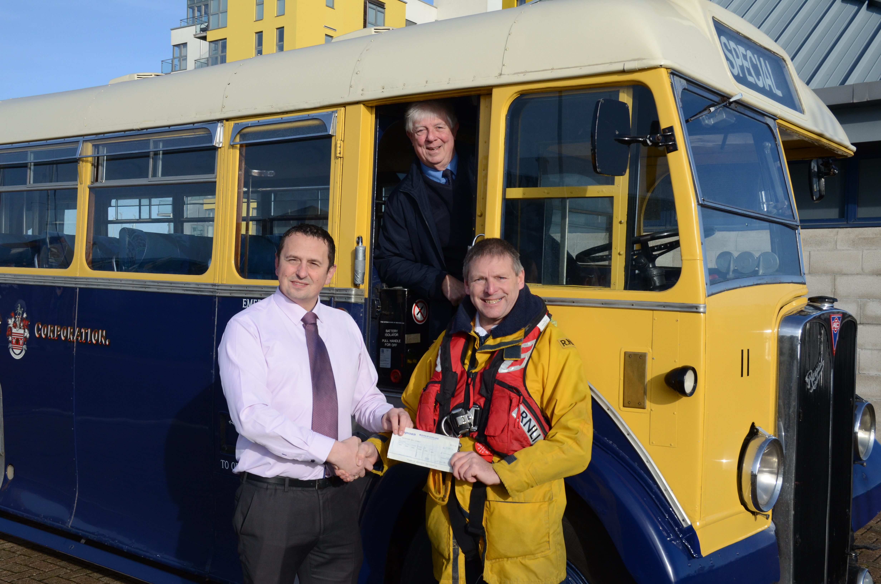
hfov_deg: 53.2
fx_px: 879
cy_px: 292
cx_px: 440
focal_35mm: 36
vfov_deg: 36.7
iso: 500
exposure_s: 1/1000
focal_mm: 24
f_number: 9
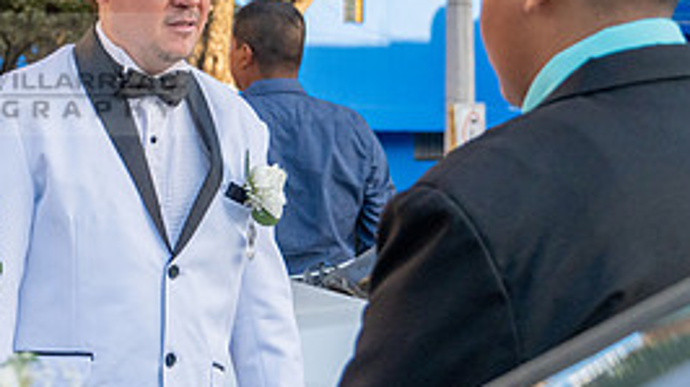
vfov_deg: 8.0
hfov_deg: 14.0
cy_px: 74
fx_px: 2760
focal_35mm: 151
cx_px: -23
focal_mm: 66
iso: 1000
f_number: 6
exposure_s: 1/1600
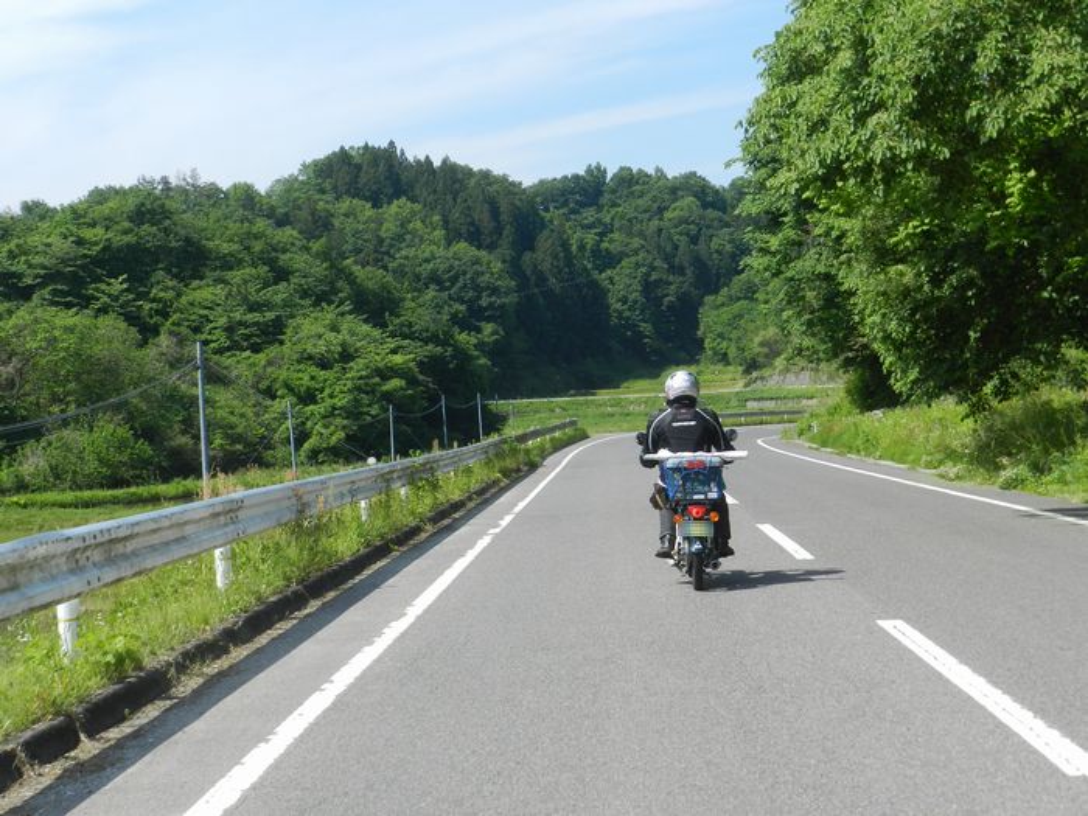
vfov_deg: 24.4
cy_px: 408
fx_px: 1886
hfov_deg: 32.2
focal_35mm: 60
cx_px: 544
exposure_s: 1/800
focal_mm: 10.7
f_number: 4.6
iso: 160
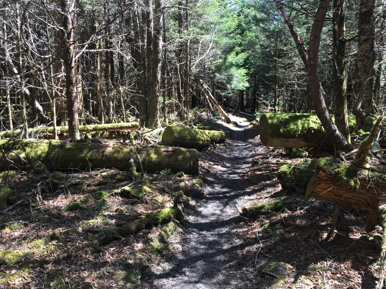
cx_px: 197
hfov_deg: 58.4
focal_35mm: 31
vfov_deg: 45.4
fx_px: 346
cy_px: 139
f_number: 2.2
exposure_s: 1/120
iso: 25
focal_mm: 4.15
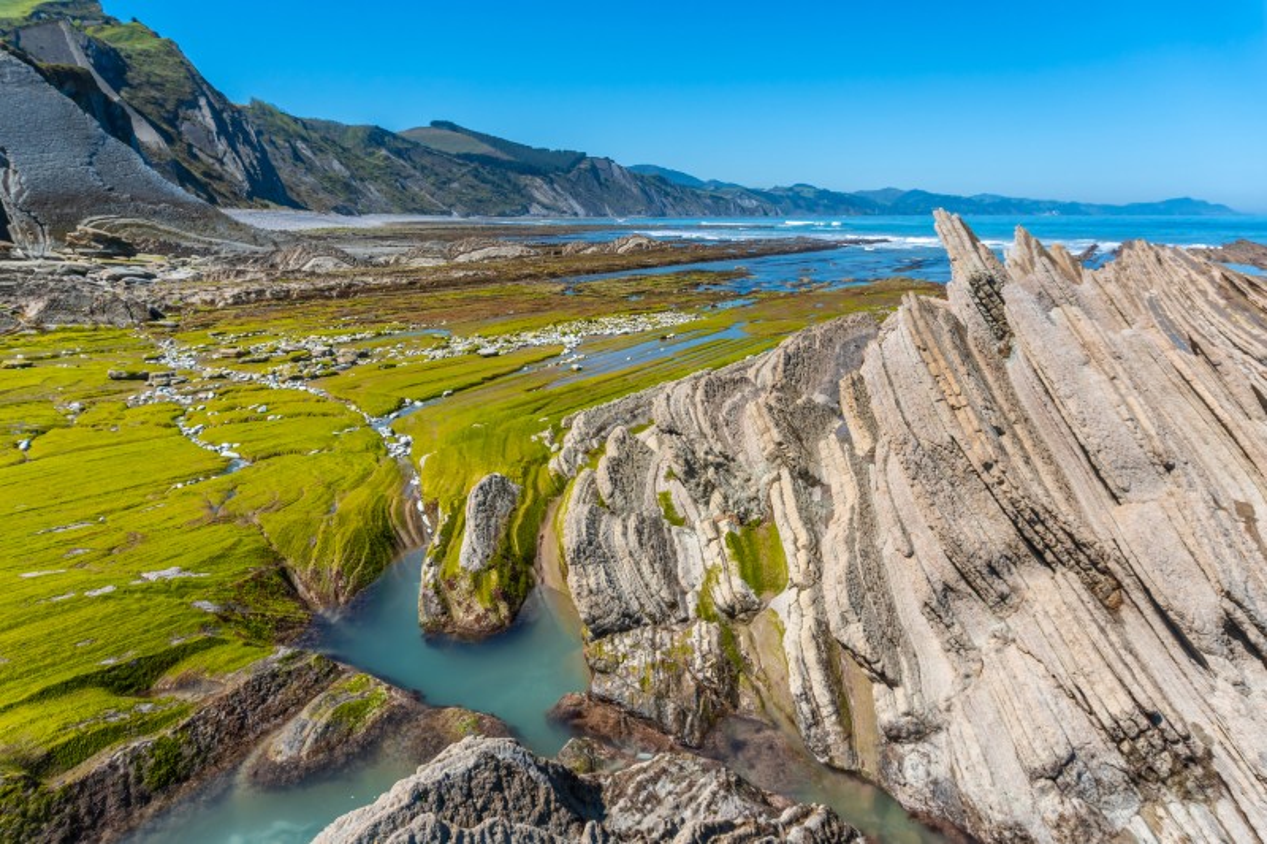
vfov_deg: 53.1
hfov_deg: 73.8
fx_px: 844
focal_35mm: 24
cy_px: 422
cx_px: 634
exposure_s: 1/640
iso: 160
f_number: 8
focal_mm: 16
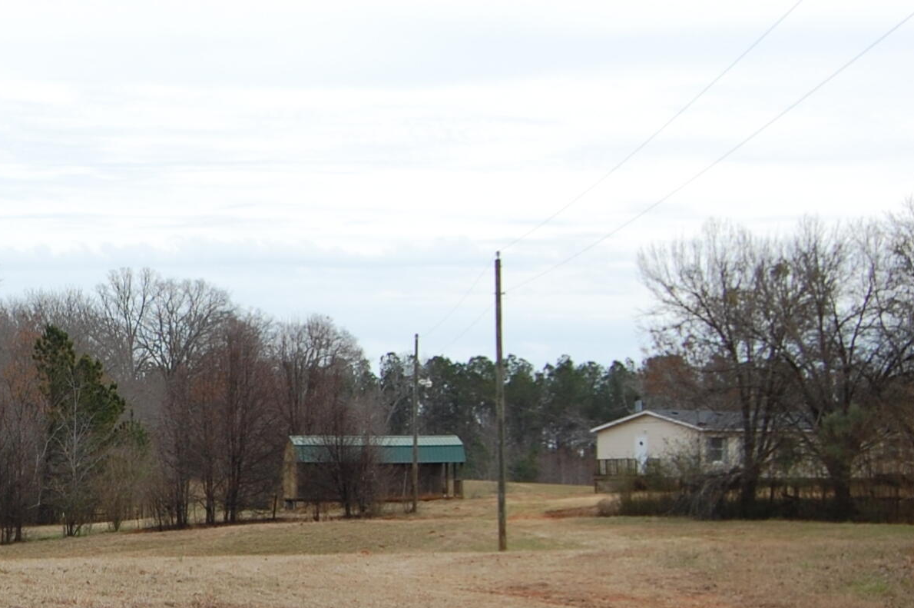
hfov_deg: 16.7
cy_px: 422
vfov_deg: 11.6
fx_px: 2974
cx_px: -196
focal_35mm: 117
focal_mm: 31
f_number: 8
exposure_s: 1/250
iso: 200
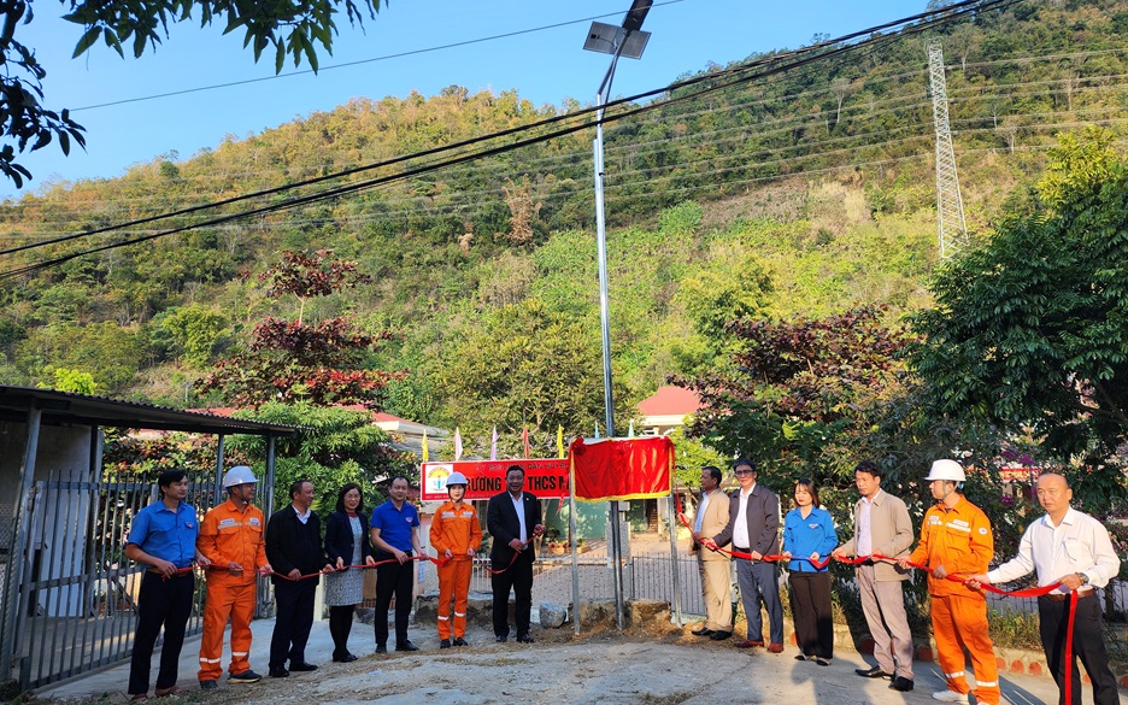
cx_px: 572
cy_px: 372
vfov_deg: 49.3
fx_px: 769
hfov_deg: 72.5
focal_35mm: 25
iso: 12
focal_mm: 6.4
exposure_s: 1/199
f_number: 1.8
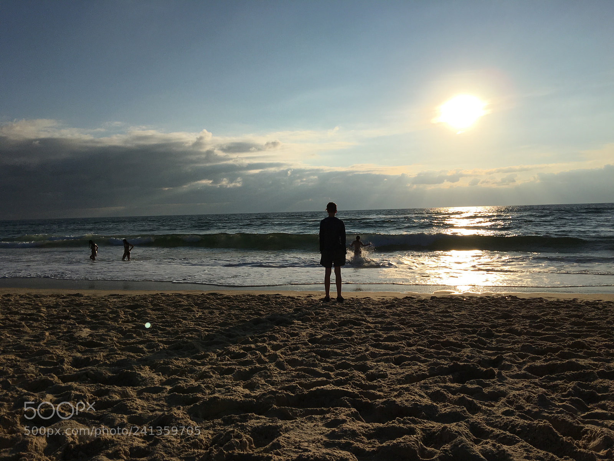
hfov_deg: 61.7
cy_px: 230
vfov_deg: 48.2
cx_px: 307
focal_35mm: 29
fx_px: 514
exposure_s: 1/7692
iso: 25
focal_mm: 4.15
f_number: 2.2
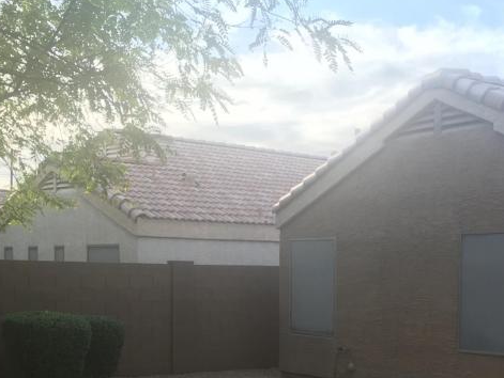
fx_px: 918
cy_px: 345
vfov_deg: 22.7
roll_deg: -0.7
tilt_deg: -3.4
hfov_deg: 30.5
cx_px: 331
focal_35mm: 63
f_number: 2.2
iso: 25
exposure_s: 1/272
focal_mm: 4.15
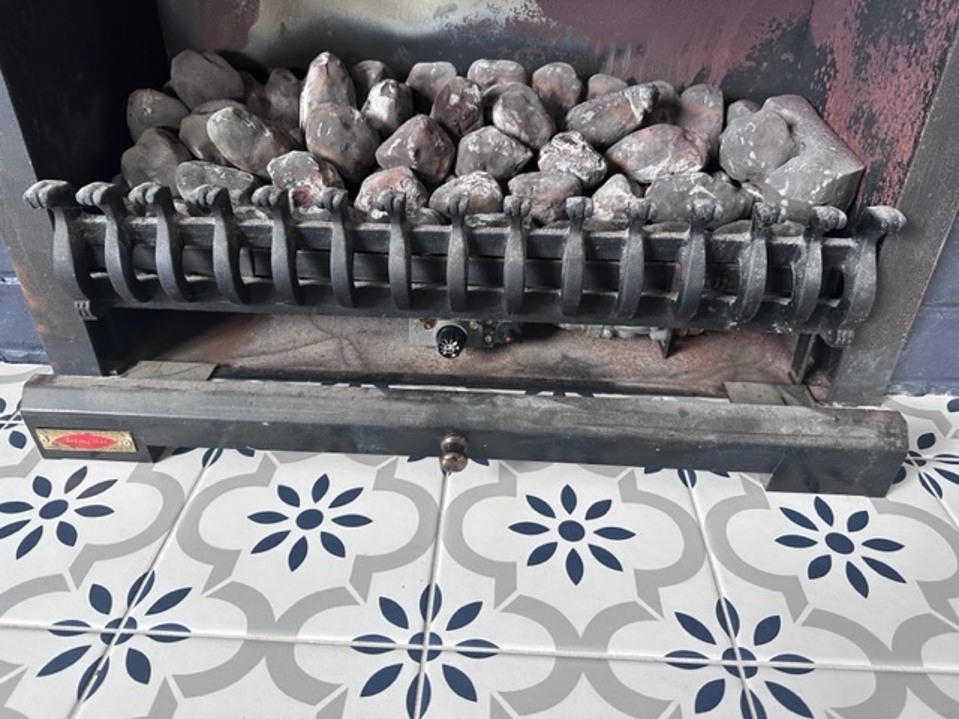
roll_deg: -1.0
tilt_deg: -33.3
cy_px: 360
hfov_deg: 71.6
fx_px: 665
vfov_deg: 56.8
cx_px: 480
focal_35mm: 24
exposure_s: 1/63
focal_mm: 6.86
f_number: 1.78
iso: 250
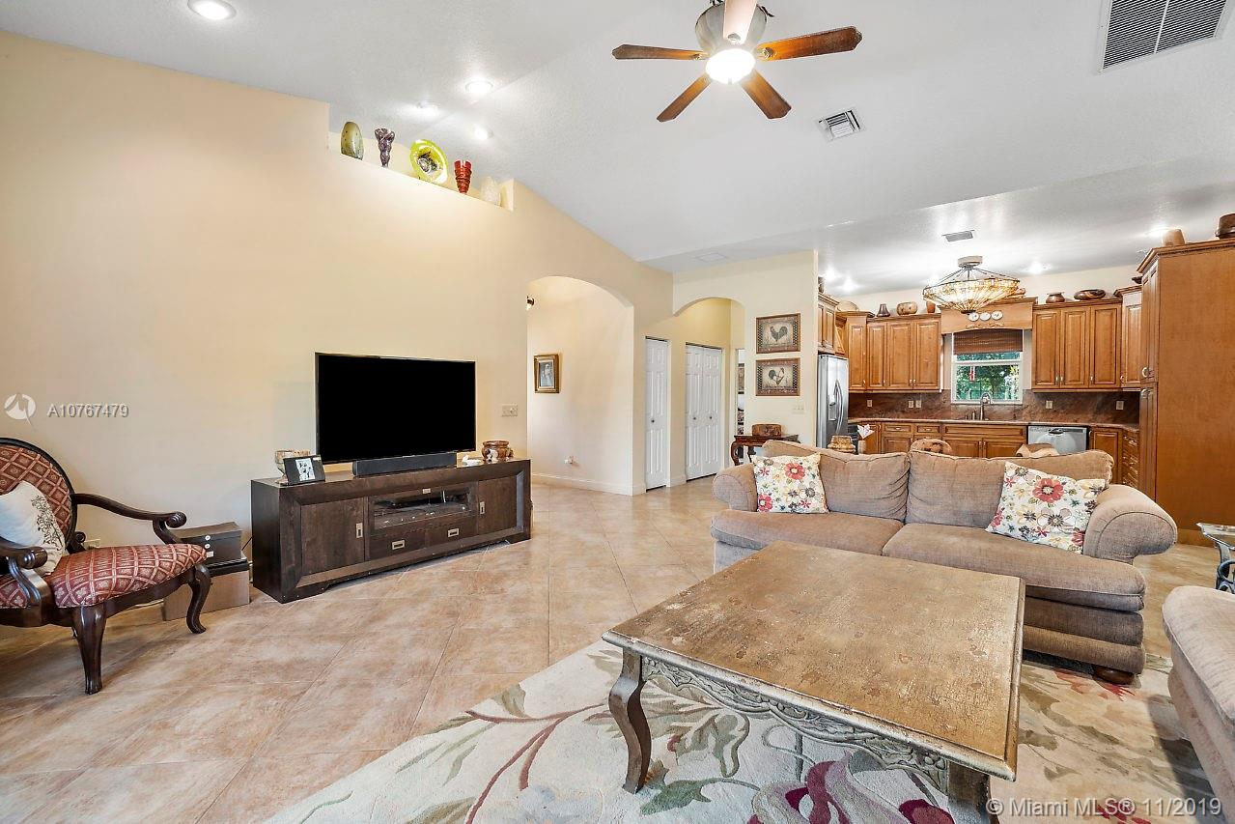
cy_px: 412
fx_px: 515
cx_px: 618
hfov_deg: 100.4
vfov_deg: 77.3
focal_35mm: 15
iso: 160
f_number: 8
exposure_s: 1/13
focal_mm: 10
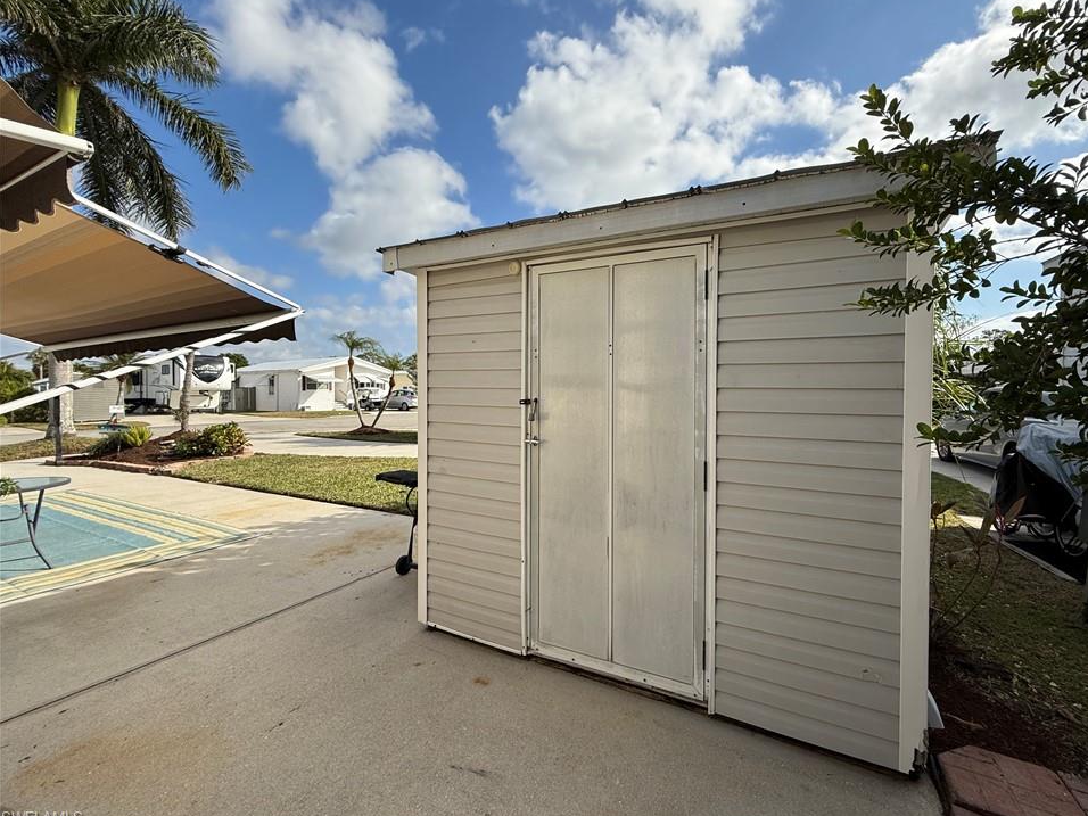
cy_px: 391
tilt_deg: +0.3
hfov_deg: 98.0
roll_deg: +0.4
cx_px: 582
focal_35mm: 15
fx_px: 471
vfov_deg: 81.7
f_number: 2.2
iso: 50
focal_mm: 2.22
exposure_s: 1/1848
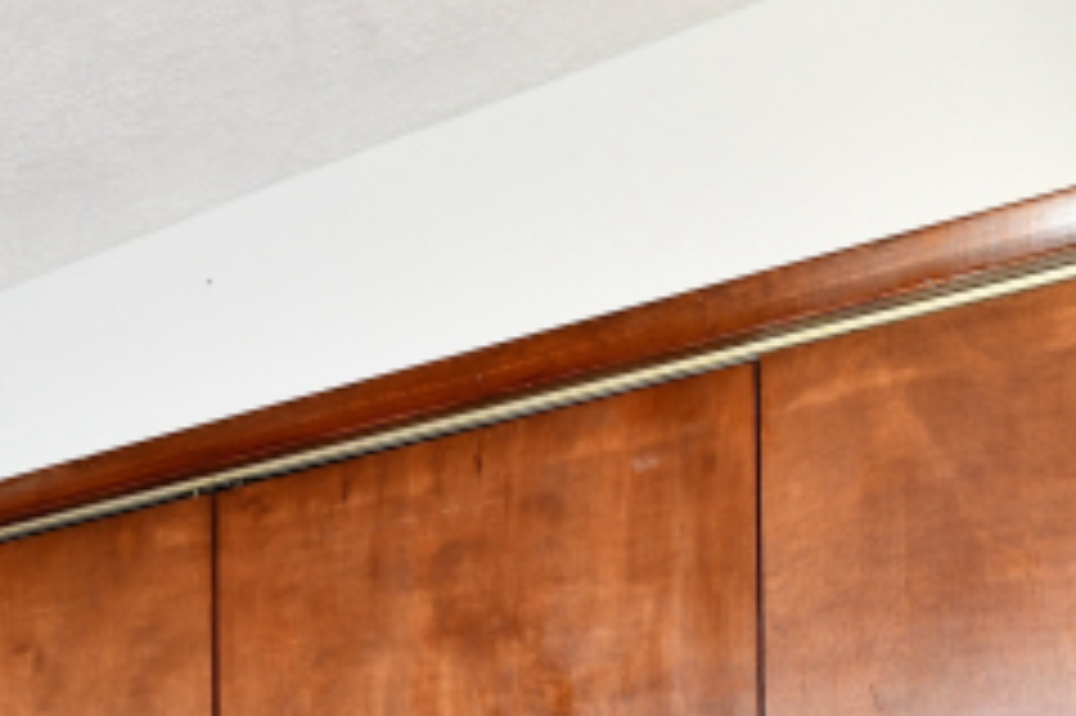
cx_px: -567
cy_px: 991
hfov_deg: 28.0
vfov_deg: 25.2
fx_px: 1314
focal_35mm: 44
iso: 640
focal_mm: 14
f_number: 6.3
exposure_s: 1/60
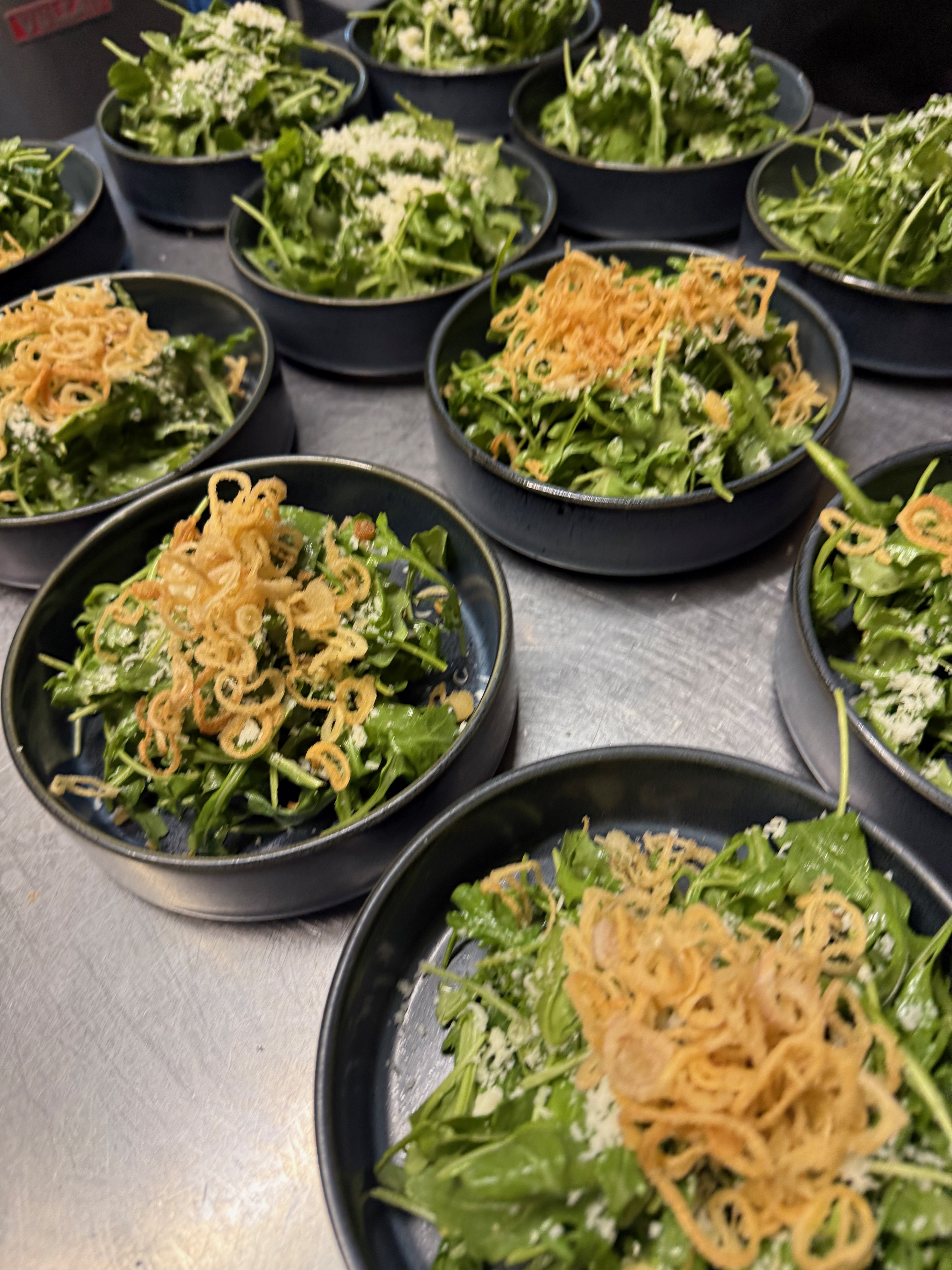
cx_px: 476
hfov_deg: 56.8
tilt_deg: -52.5
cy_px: 635
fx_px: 880
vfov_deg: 71.6
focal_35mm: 24
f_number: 1.78
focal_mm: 6.76
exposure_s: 1/60
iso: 250
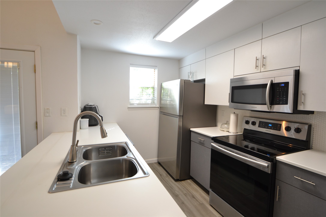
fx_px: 149
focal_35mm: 16
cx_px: 163
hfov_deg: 95.0
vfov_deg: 72.1
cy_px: 108
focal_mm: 11
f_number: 4.5
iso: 400
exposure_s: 1/80
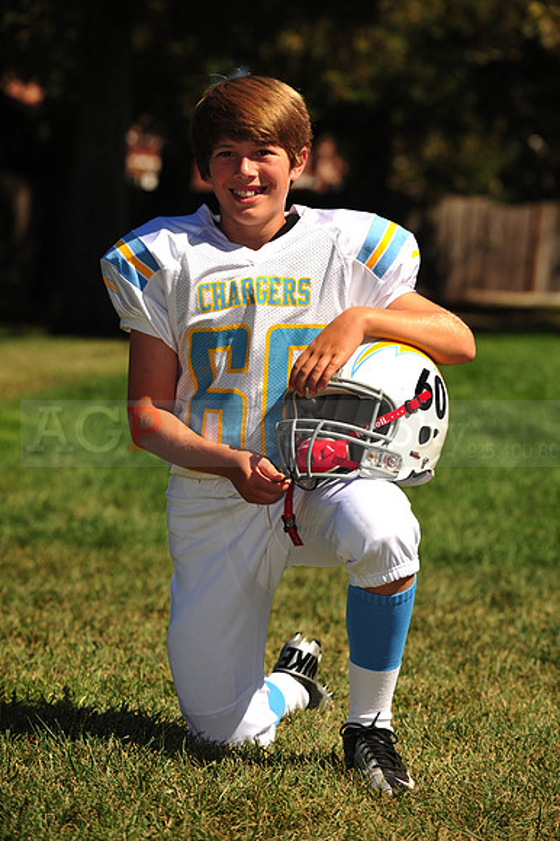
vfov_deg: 15.8
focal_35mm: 130
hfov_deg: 10.5
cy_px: 420
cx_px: 280
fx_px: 3037
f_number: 5
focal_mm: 130
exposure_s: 1/1000
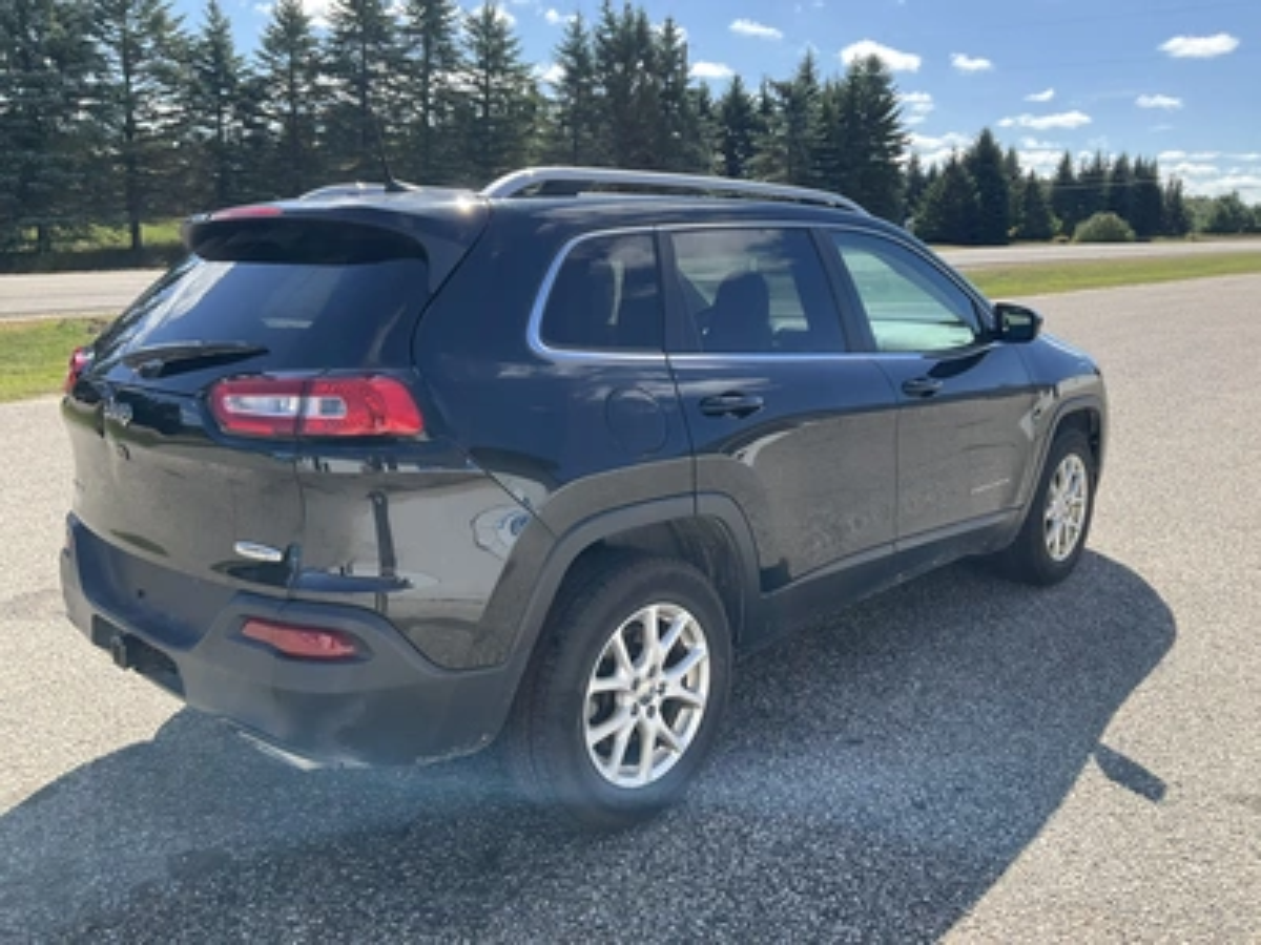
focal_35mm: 29
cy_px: 472
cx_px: 630
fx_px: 1056
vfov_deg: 48.2
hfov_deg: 61.7
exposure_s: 1/683
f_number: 1.8
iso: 25
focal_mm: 3
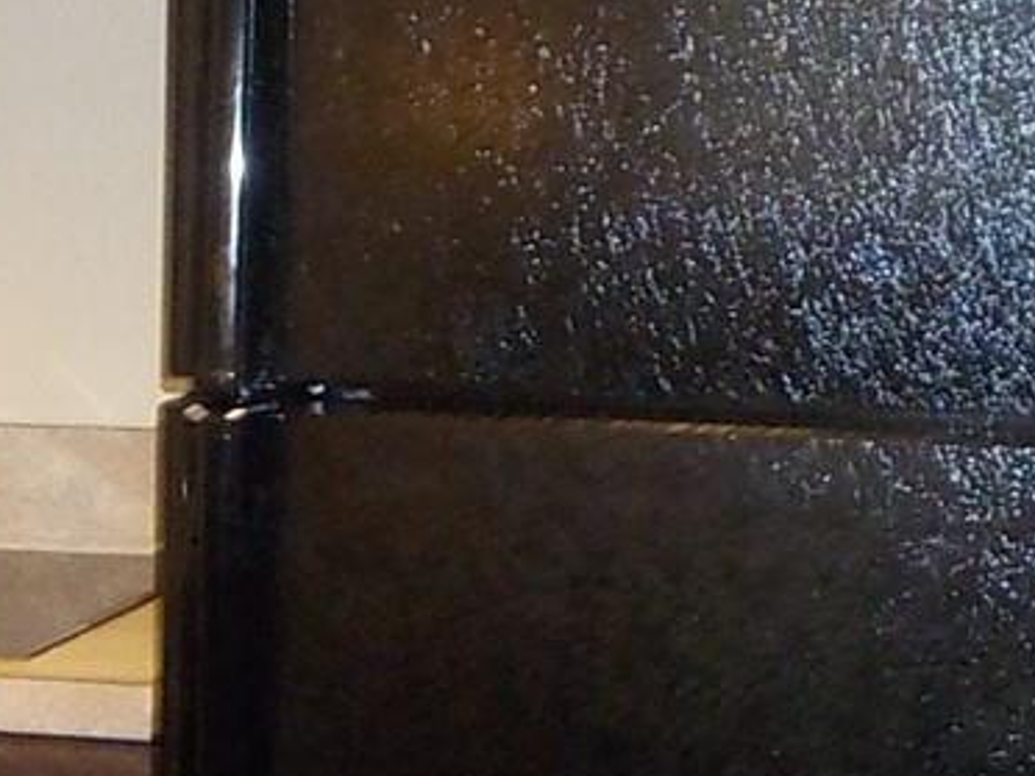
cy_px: 484
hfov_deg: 14.6
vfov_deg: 11.5
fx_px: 3857
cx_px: -348
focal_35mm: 129
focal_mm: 4.1
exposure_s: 1/30
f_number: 3.3
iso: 280
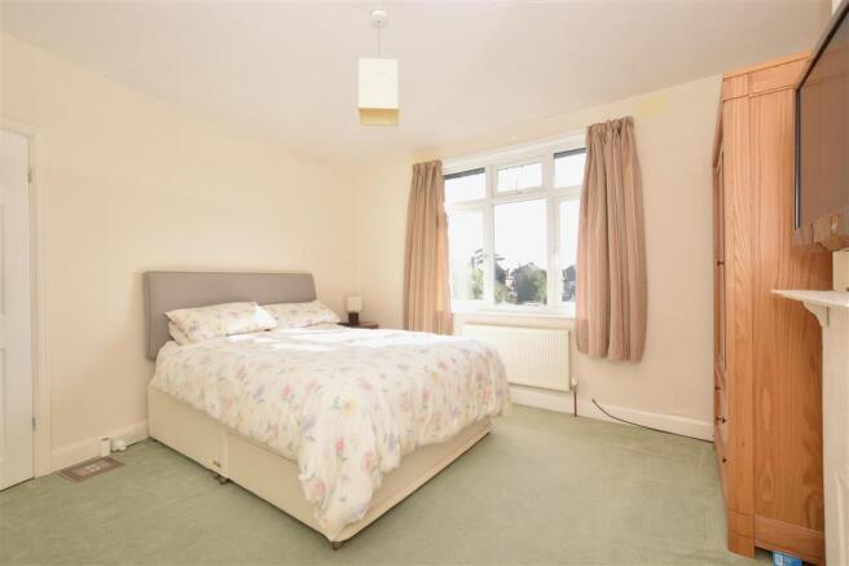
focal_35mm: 15
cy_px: 283
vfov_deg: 77.3
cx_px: 424
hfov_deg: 100.4
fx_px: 354
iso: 500
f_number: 10
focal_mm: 10
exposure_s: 1/200
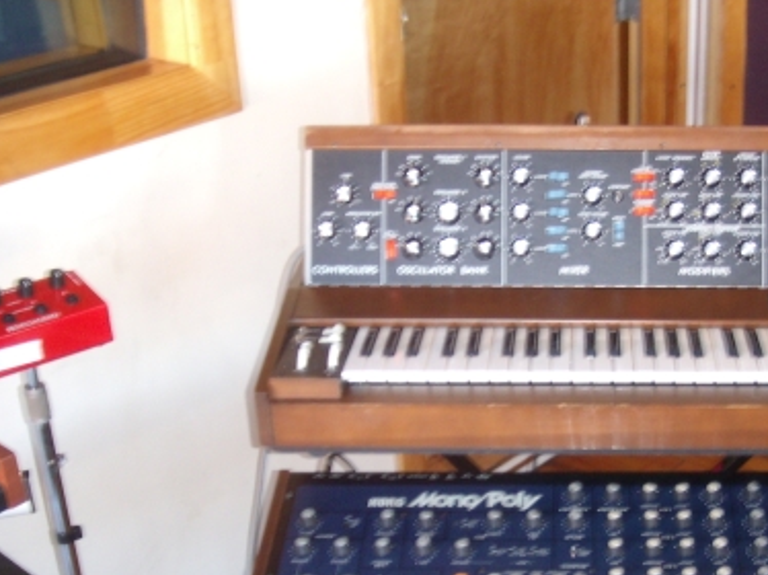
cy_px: 411
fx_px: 1352
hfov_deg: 31.1
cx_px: 591
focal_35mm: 61
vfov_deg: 23.8
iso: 100
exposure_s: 1/5.1
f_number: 3.5
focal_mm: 6.4
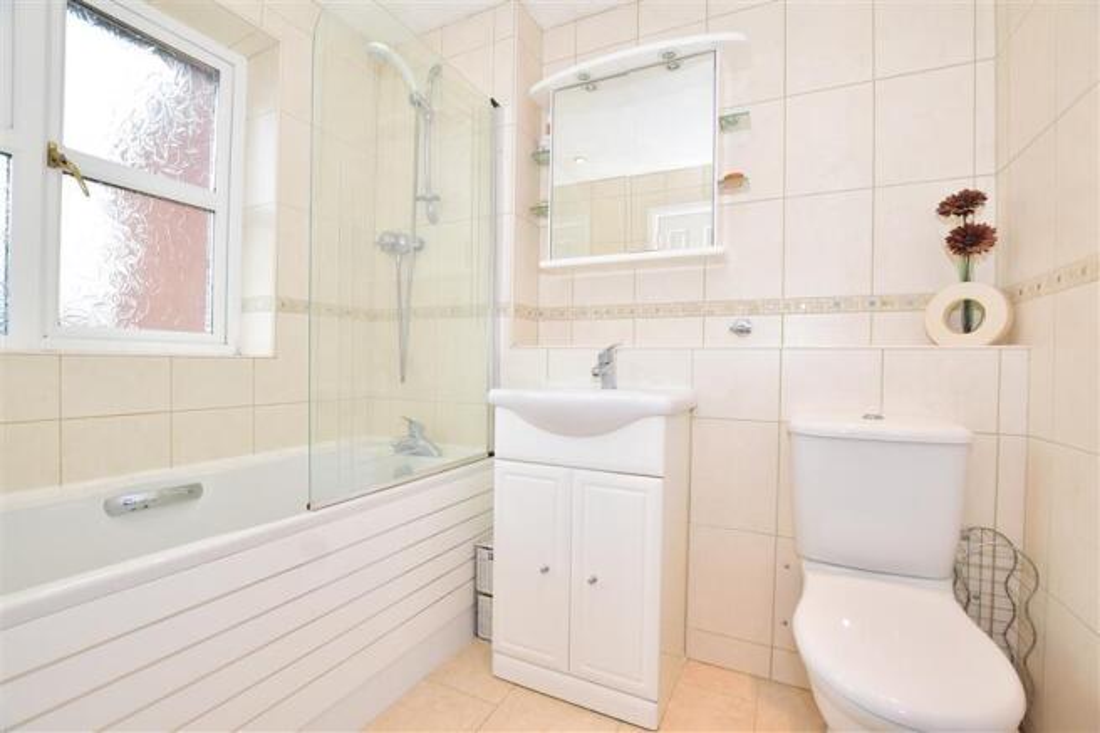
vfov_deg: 77.3
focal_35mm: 15
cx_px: 550
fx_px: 458
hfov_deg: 100.4
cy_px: 366
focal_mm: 10
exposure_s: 1/80
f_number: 6.3
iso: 500
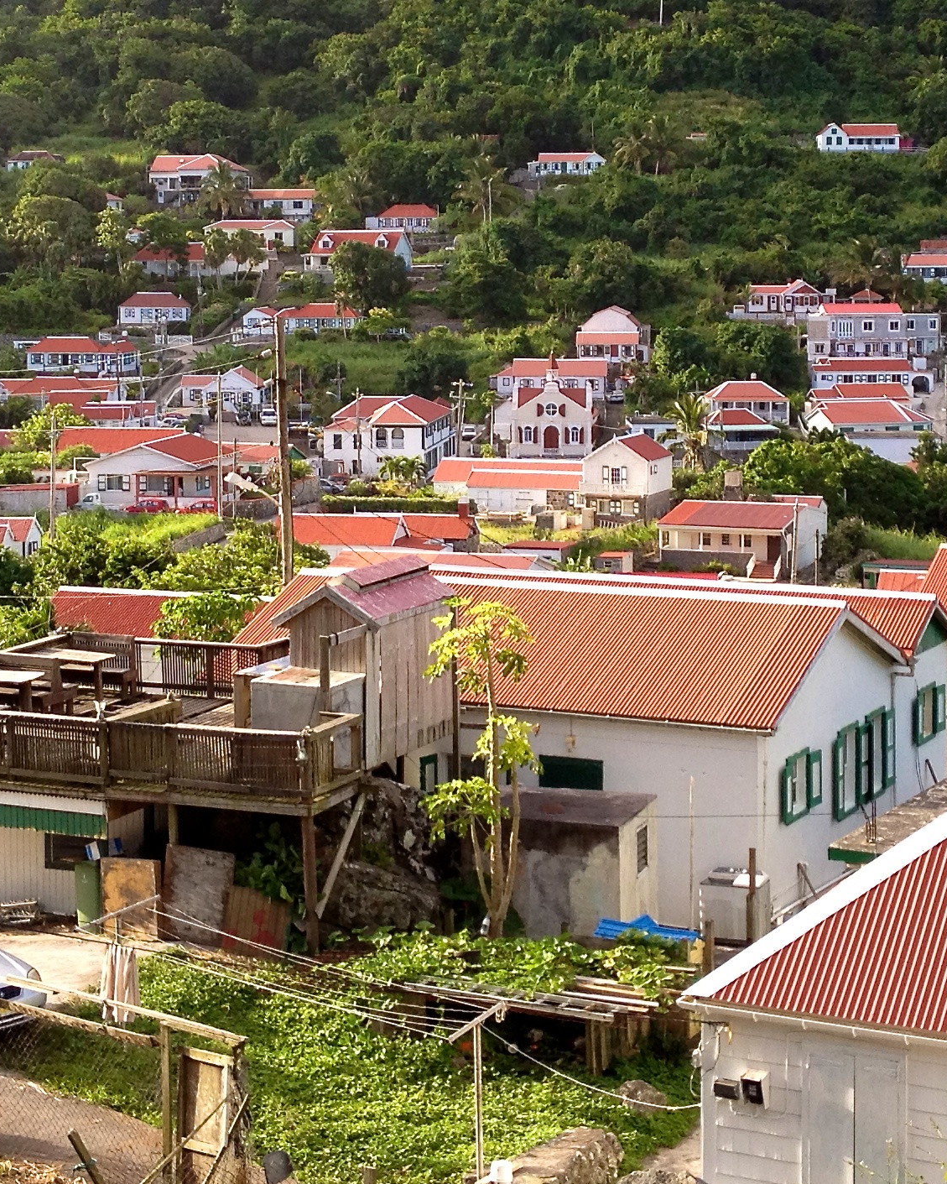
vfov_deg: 24.0
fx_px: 2767
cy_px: 396
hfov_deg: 19.4
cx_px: 485
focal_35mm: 79
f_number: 2.4
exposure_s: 1/400
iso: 64
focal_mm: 4.28
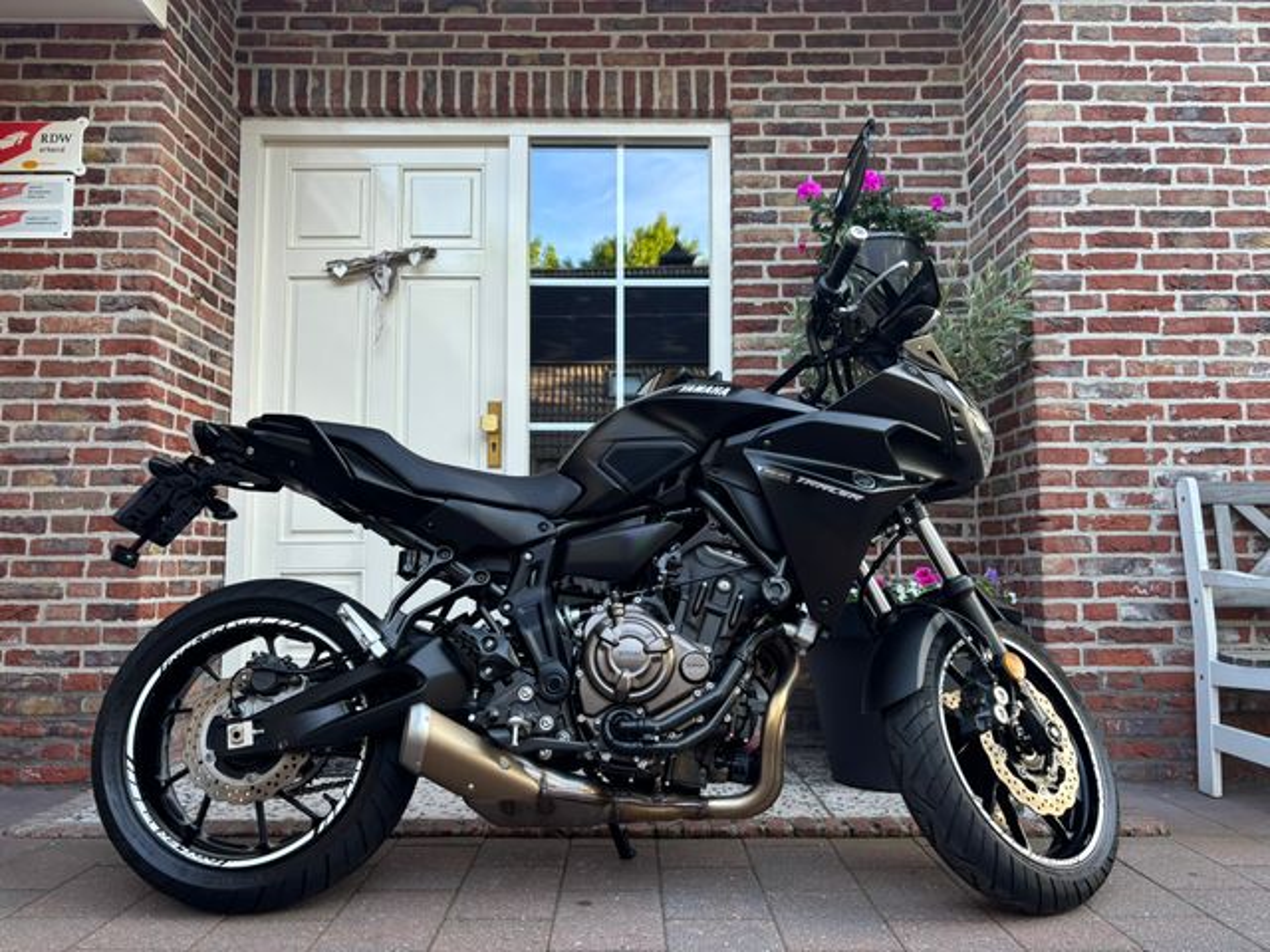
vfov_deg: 53.1
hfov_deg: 67.3
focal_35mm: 26
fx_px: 954
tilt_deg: +5.0
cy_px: 476
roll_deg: +0.0
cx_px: 635
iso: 64
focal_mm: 5.96
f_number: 1.6
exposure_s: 1/121
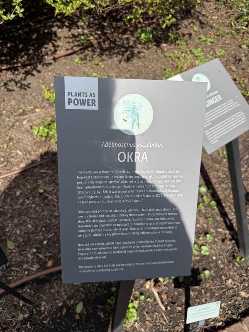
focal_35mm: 24
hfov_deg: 56.8
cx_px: 124
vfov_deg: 71.6
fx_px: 230
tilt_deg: -55.3
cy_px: 166
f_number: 1.78
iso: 100
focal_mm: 6.76
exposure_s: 1/5714
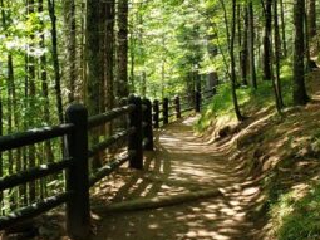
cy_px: 110
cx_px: 136
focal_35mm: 51
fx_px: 471
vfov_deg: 28.5
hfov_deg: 37.4
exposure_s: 1/120
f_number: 2.4
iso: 100
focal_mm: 4.3
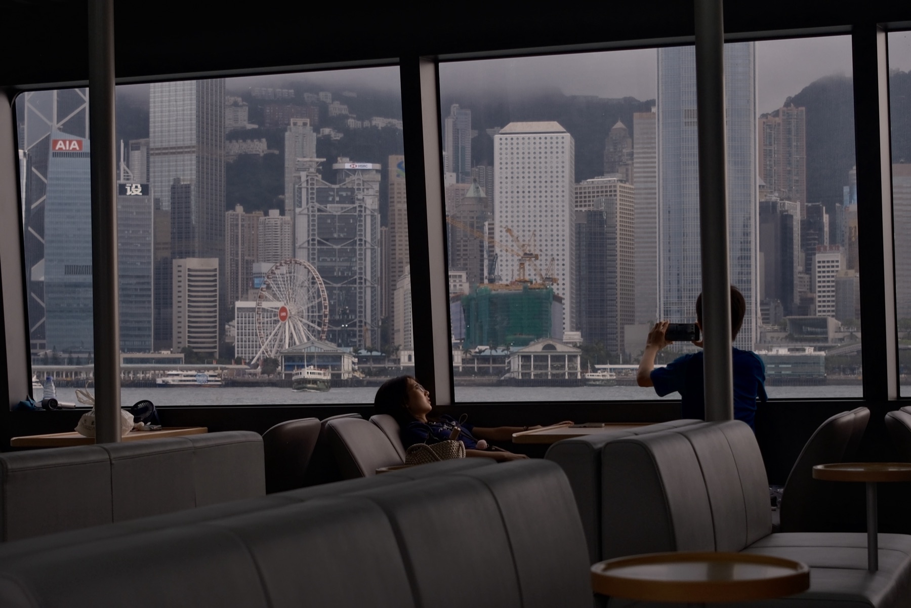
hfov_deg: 54.4
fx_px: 886
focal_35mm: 35
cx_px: 456
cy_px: 304
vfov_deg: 37.9
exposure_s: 1/600
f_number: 3.2
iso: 125
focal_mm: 23
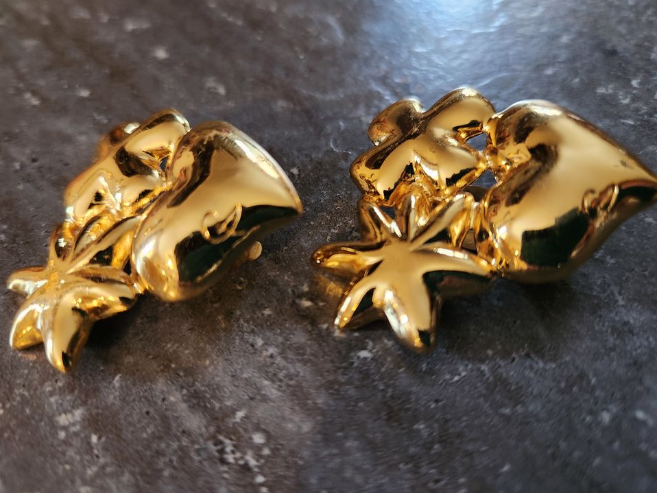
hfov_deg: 71.6
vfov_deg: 56.8
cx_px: 327
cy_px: 241
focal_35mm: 24
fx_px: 456
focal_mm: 5.4
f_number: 1.8
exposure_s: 1/33.3
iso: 500
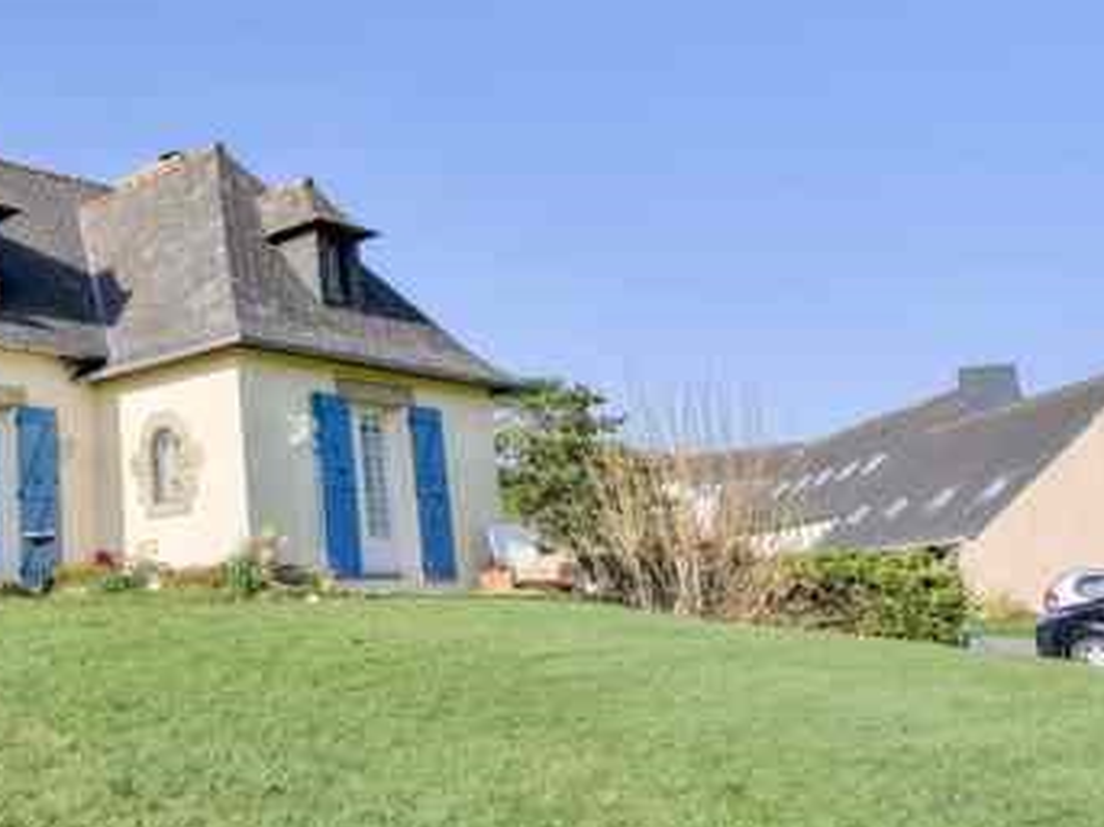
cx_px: -100
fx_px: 1147
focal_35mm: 36
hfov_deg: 41.4
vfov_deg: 39.6
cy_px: 415
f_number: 8
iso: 800
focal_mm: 16
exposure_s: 1/4000
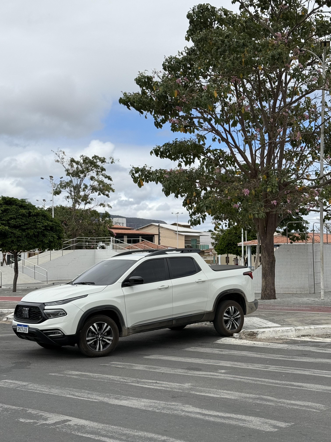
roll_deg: +0.9
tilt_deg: +3.3
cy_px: 221
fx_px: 612
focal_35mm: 48
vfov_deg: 39.7
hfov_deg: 30.3
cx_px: 166
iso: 64
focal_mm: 6.76
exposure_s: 1/6024
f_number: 1.78
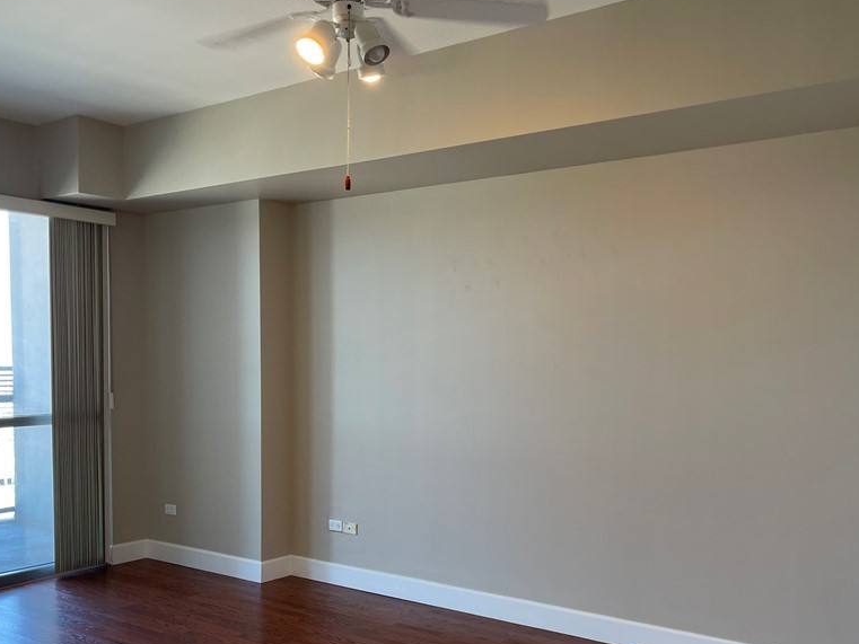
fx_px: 869
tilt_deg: -3.5
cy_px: 398
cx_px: 420
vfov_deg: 40.5
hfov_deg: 52.6
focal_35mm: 35
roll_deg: -0.2
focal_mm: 5.1
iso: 100
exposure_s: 1/120
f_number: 1.6
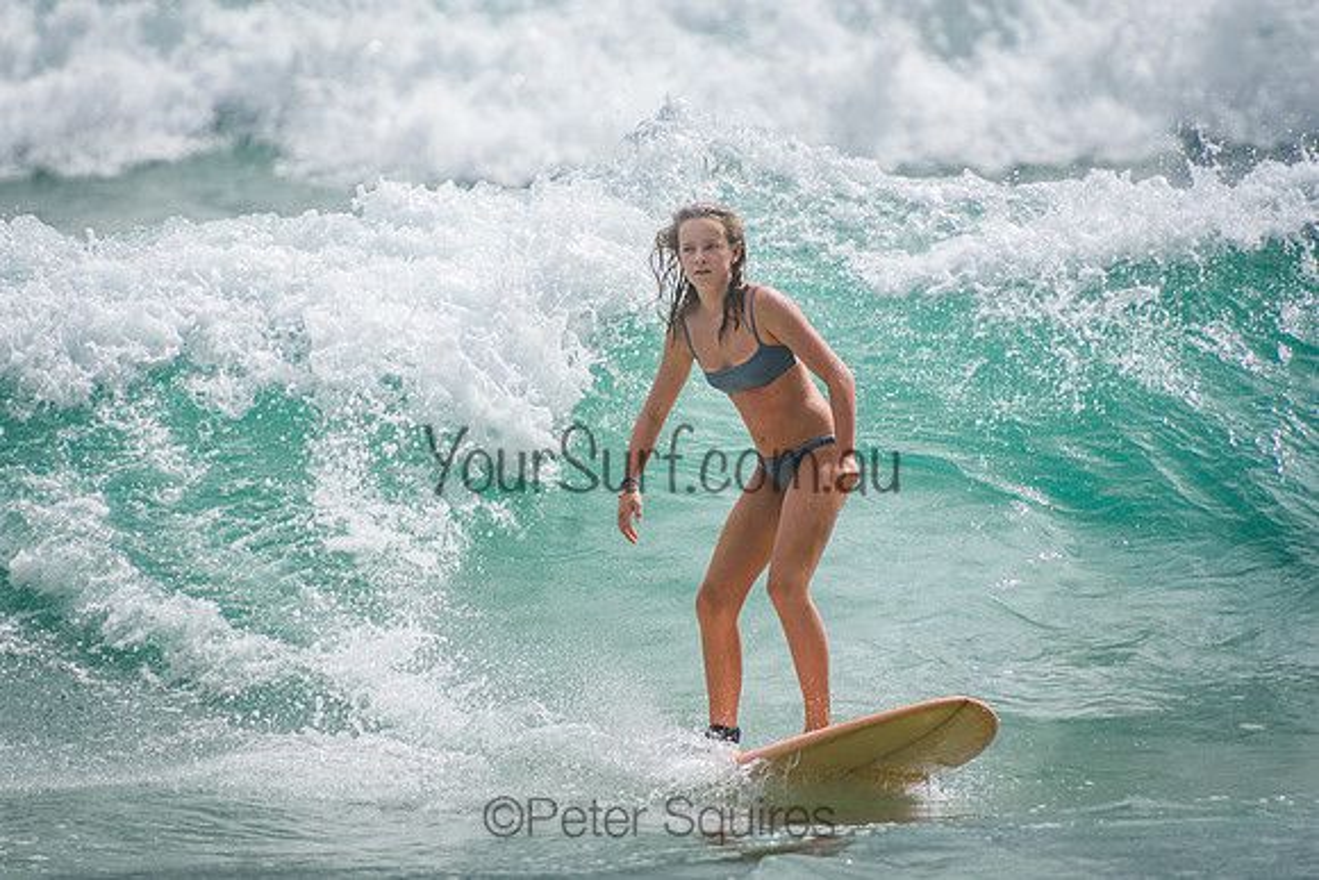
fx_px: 21987
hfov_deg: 3.4
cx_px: 660
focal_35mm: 600
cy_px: 440
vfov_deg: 2.3
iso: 250
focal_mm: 400
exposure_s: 1/2000
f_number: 5.6
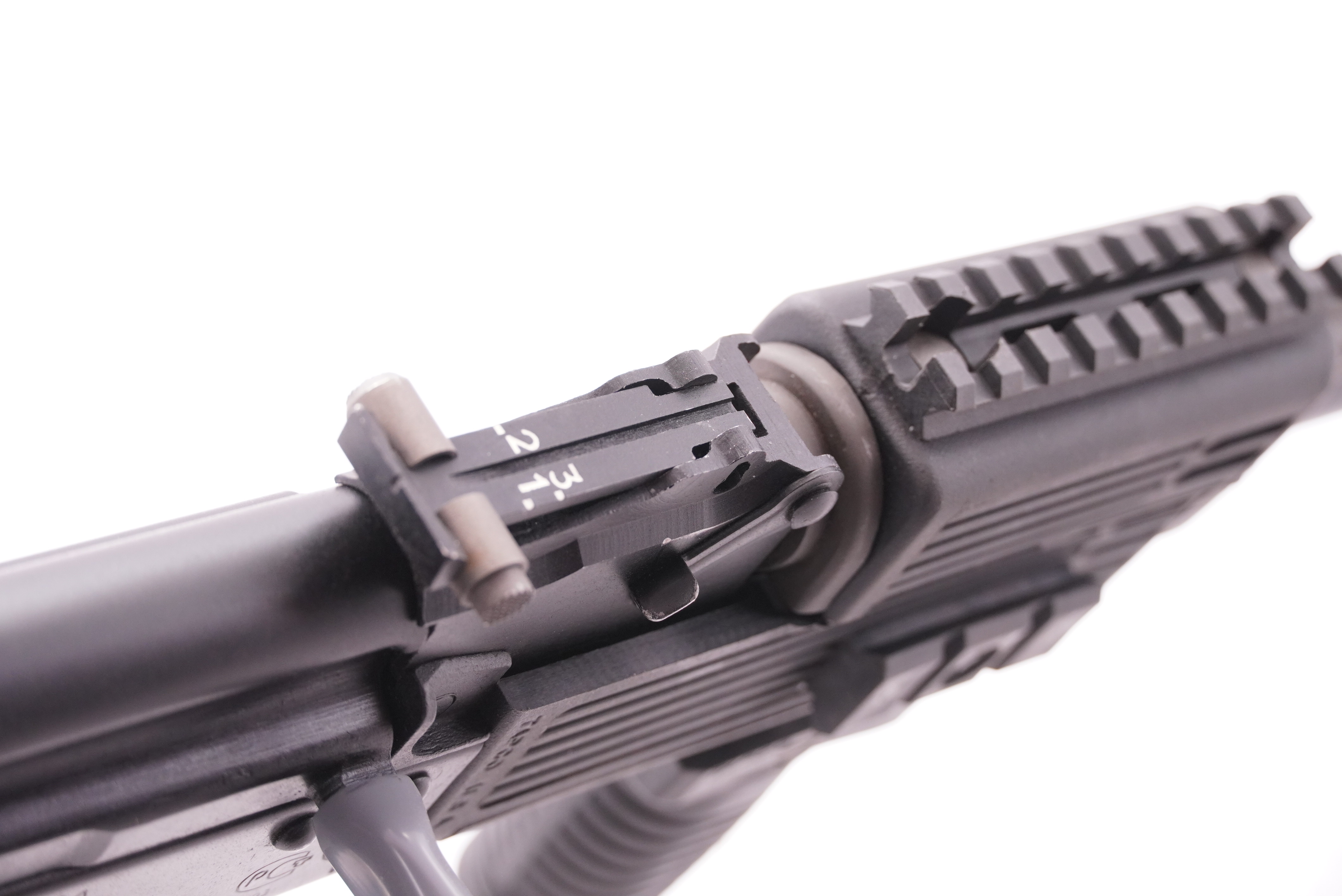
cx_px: 671
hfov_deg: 25.5
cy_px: 448
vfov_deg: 17.2
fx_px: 2965
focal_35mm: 80
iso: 1250
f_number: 5.6
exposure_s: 1/125
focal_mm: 53
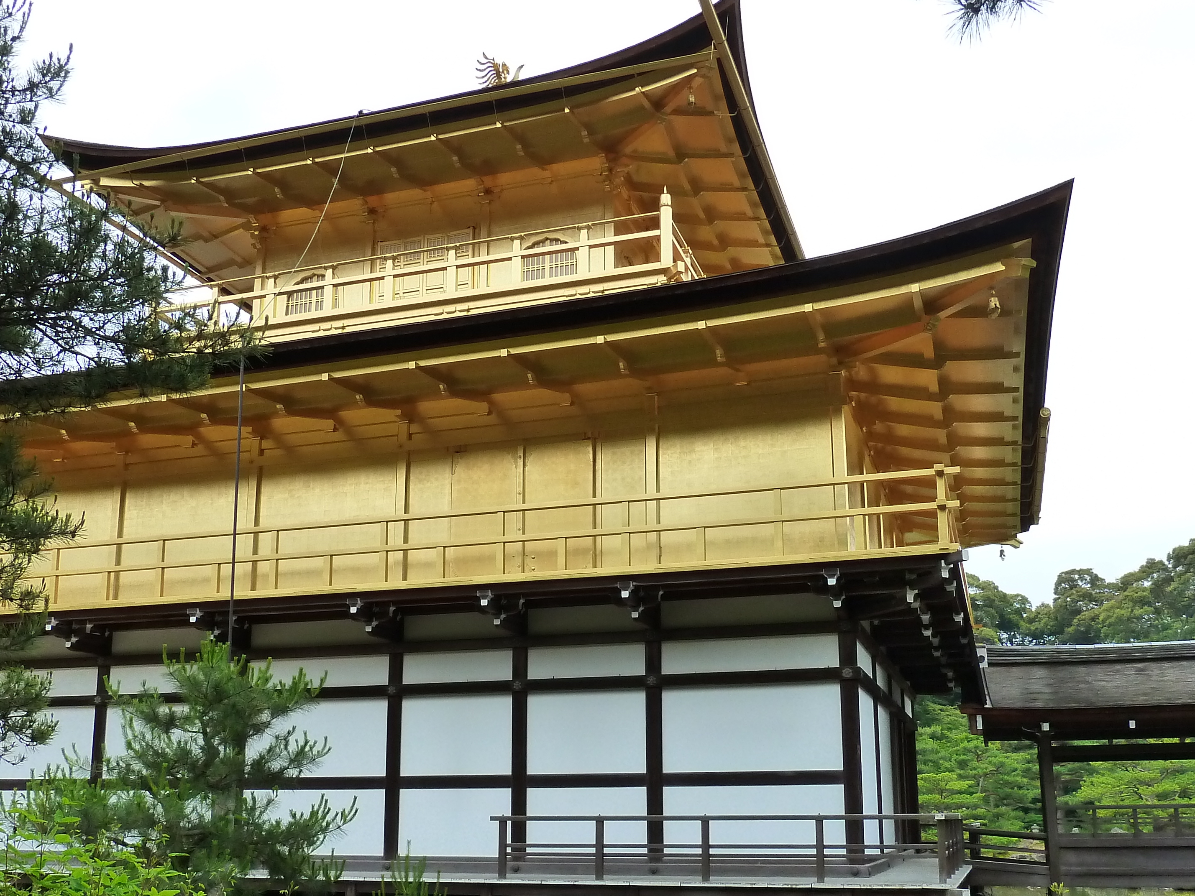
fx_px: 1208
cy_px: 568
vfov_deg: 40.4
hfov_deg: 52.6
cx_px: 593
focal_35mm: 35
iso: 200
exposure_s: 1/200
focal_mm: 4.1
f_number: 4
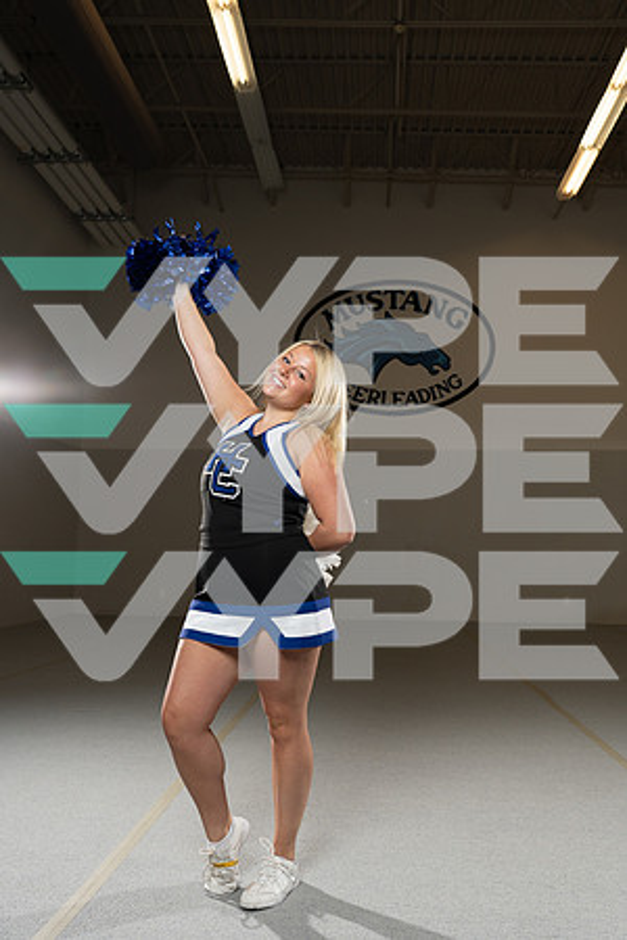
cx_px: 314
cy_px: 470
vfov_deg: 60.3
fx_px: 810
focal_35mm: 31
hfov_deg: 42.3
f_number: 5.6
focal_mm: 31
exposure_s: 1/250
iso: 500
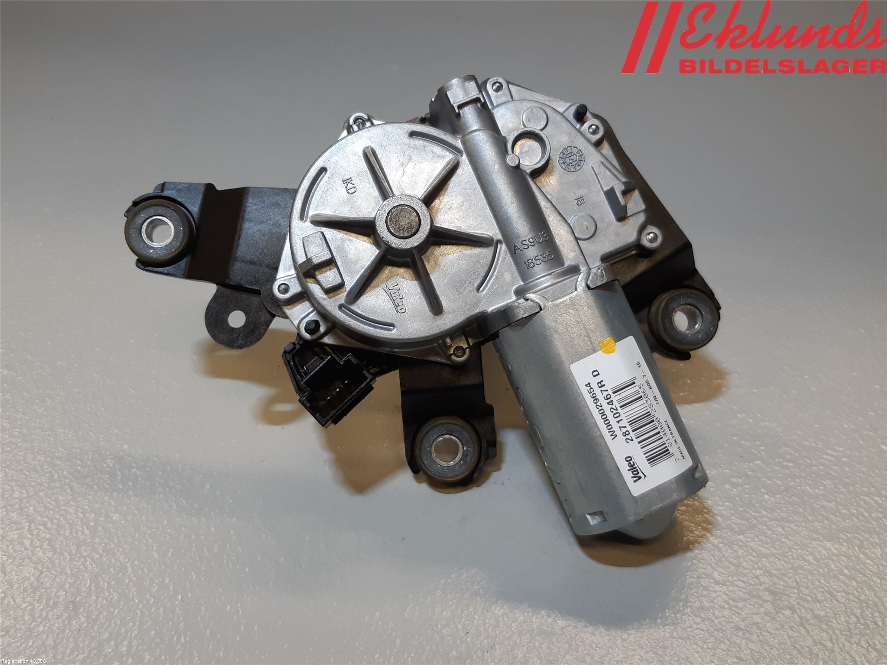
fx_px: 666
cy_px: 332
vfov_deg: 53.1
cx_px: 444
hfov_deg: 67.3
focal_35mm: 26
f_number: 1.7
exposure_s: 1/100
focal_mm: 3.93
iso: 64
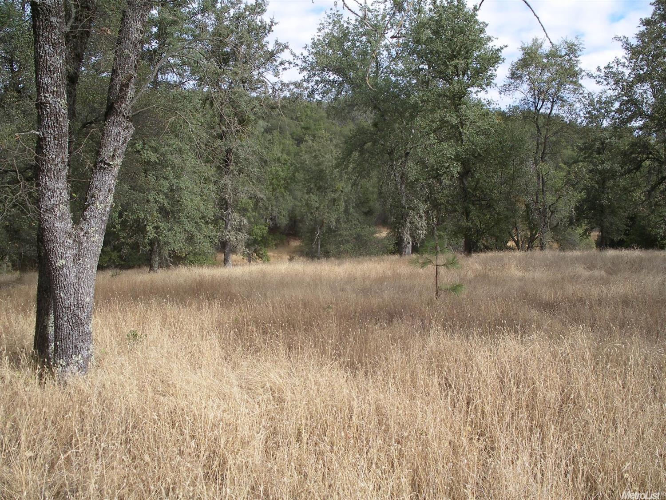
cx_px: 333
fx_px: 712
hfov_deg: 50.1
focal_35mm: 37
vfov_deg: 38.7
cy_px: 250
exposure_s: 1/200
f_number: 4.2
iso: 80
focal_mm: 7.8
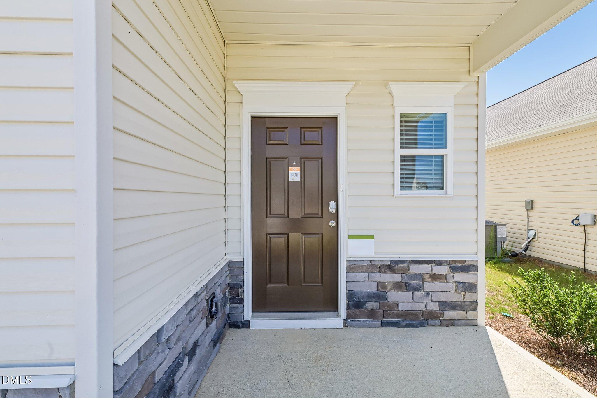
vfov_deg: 81.2
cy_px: 199
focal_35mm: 14
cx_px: 298
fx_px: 232
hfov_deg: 104.3
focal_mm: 14
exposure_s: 1/200
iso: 200
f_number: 9
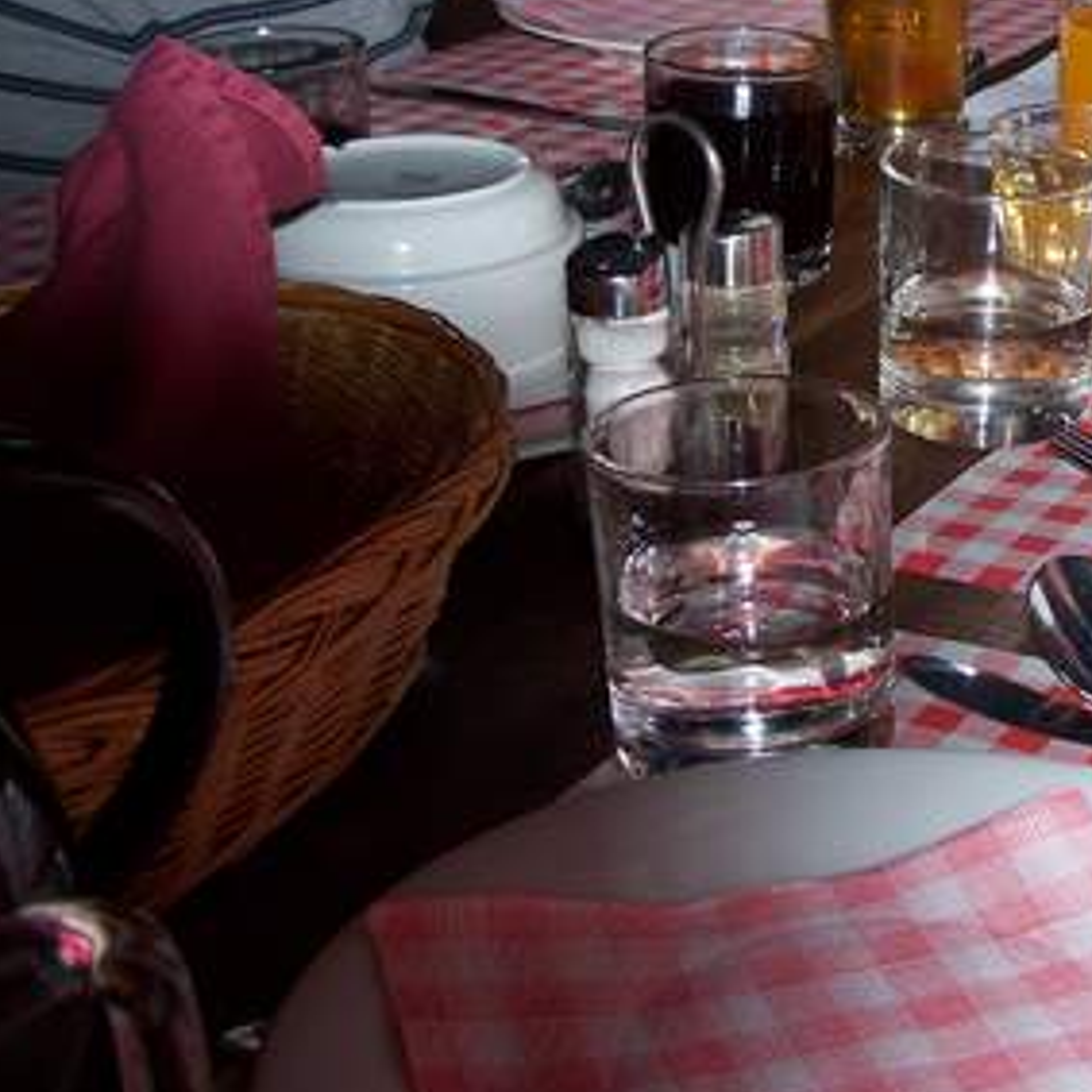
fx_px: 2641
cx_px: 1142
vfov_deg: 23.2
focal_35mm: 74
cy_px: 316
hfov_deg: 22.3
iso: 125
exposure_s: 1/60
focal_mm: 7.8
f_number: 2.8
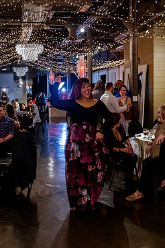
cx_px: 56
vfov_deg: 44.5
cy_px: 116
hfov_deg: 30.3
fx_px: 302
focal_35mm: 44
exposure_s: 1/200
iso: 5000
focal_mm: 24
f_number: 2.8
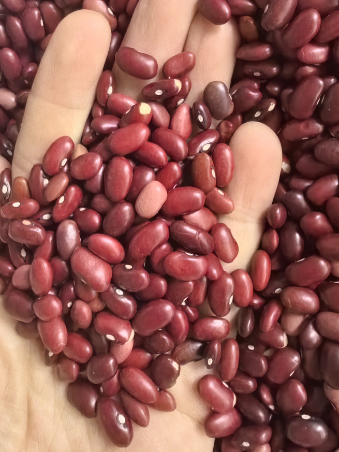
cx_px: 173
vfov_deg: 55.3
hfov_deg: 43.0
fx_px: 431
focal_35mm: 33
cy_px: 220
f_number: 2.2
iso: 640
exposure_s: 1/333
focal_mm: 1.76
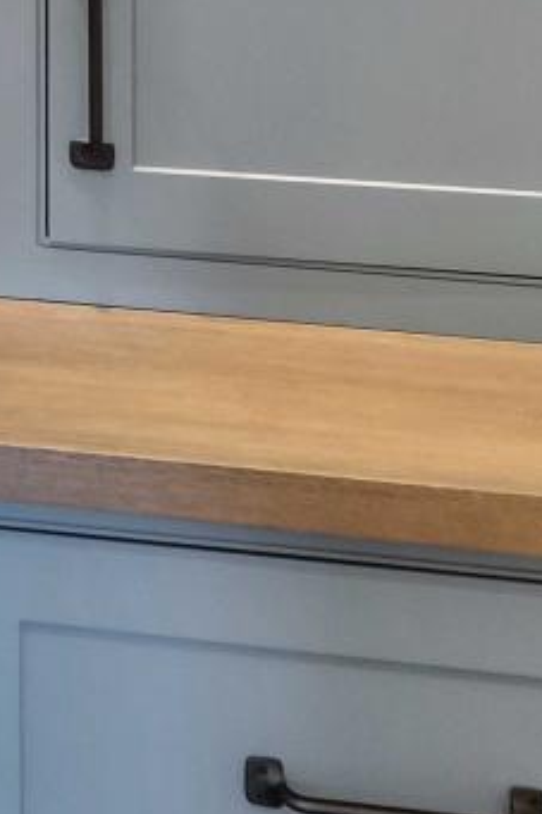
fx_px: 1989
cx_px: -720
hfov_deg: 12.5
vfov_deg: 19.1
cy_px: -528
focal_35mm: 88
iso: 1000
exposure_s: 1/60
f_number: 2.8
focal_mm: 15
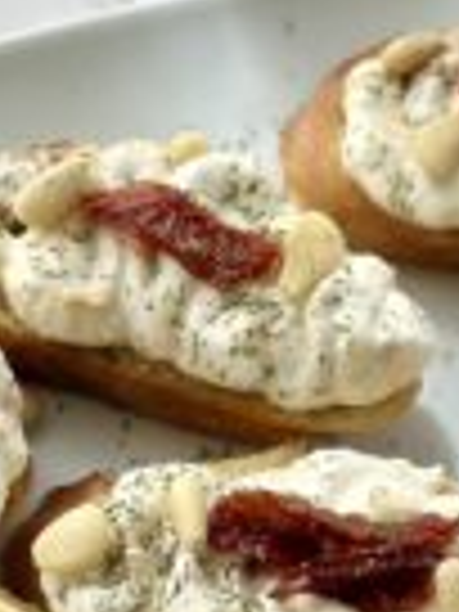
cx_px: 187
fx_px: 3112
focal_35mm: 176
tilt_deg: -60.0
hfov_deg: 8.4
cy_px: 536
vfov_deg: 11.2
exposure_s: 1/1000
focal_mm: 6.86
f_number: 1.78
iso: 80
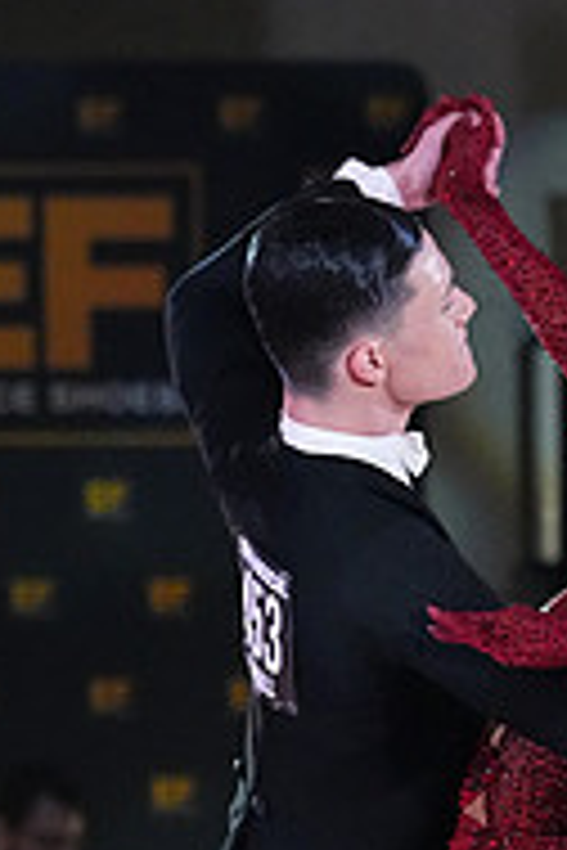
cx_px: 592
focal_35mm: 615
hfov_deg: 2.2
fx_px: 14528
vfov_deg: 3.3
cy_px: 1133
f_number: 5.6
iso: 10000
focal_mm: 200
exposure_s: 1/400
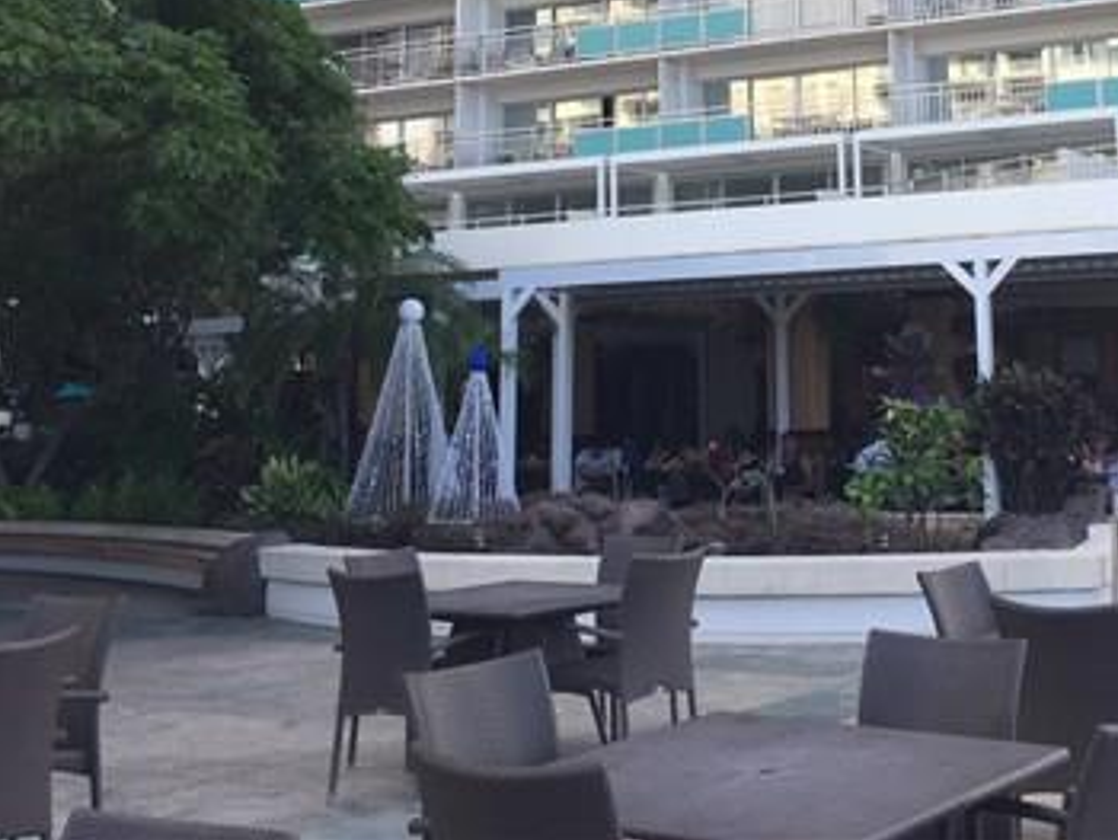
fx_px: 1713
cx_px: 811
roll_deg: +0.9
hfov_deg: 35.5
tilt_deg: +11.1
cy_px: 77
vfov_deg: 26.6
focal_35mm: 53
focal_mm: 4.15
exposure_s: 1/659
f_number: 2.2
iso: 32
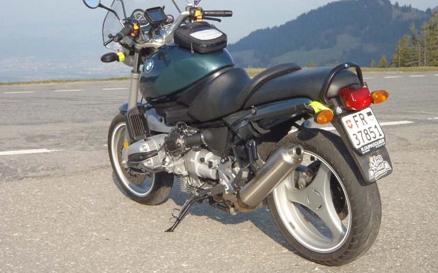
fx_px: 728
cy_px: 115
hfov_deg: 33.5
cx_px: 220
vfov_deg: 21.3
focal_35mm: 61
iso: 200
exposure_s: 1/500
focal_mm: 10.34
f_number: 5
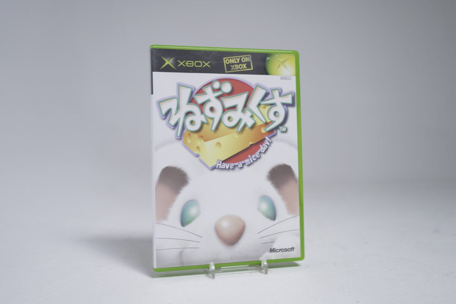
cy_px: 152
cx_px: 228
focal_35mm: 36
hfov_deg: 53.1
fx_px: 456
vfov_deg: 36.9
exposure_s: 1/6
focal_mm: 36
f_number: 5
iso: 100
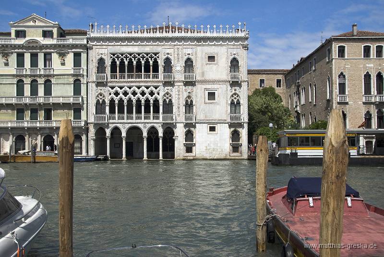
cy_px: 128
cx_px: 192
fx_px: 384
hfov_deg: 53.1
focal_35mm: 36
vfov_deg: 36.9
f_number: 8
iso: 200
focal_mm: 24
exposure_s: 1/250
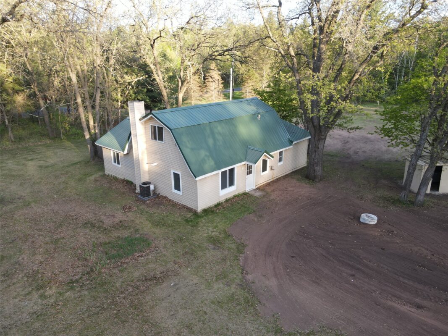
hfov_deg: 71.6
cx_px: 224
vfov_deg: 56.8
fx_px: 311
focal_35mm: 24
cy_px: 168
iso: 100
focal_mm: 4.5
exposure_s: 1/60
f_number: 2.8
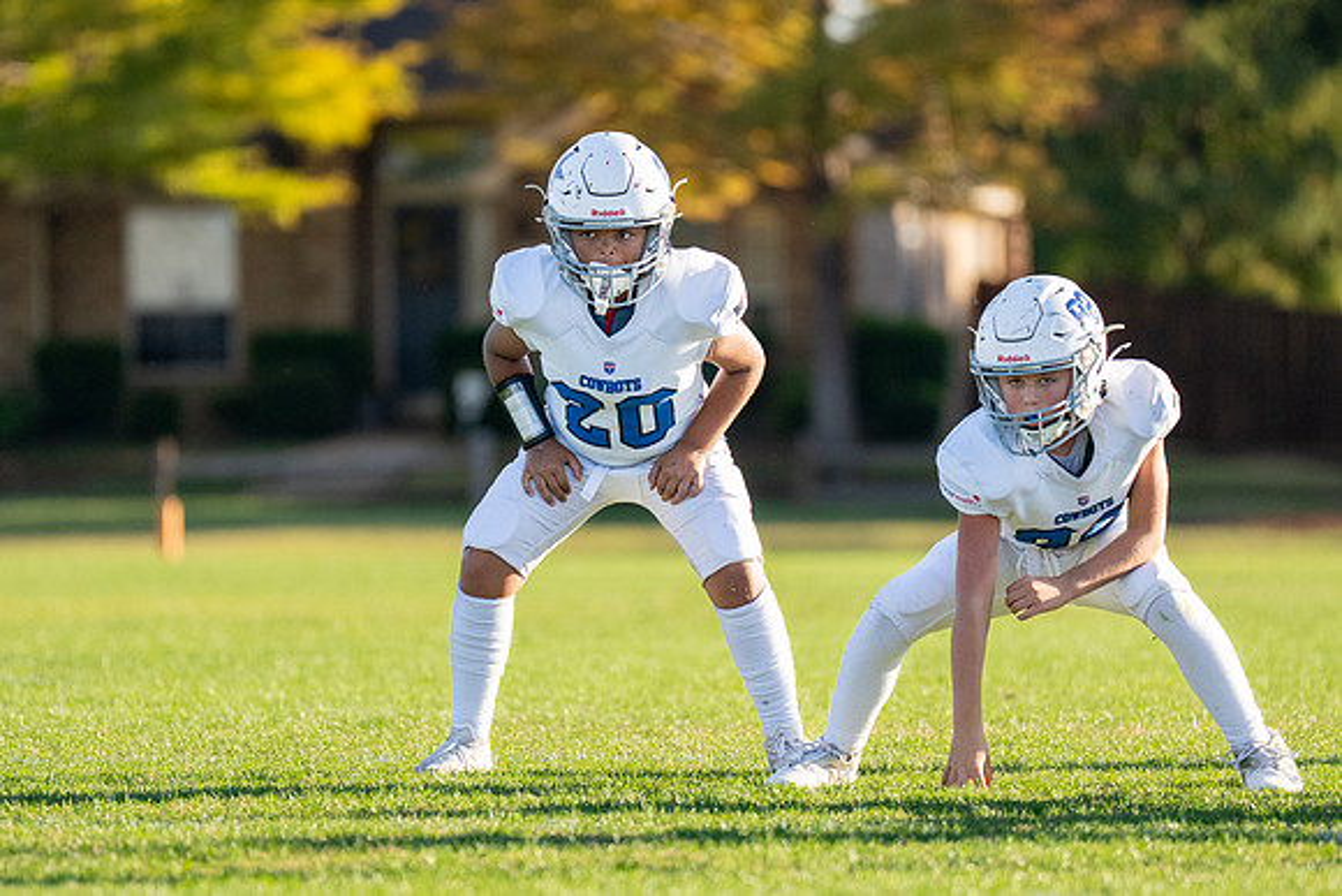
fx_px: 14471
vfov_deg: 3.5
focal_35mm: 388
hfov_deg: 5.3
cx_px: 600
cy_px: 472
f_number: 2.8
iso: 400
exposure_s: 1/4000
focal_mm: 200
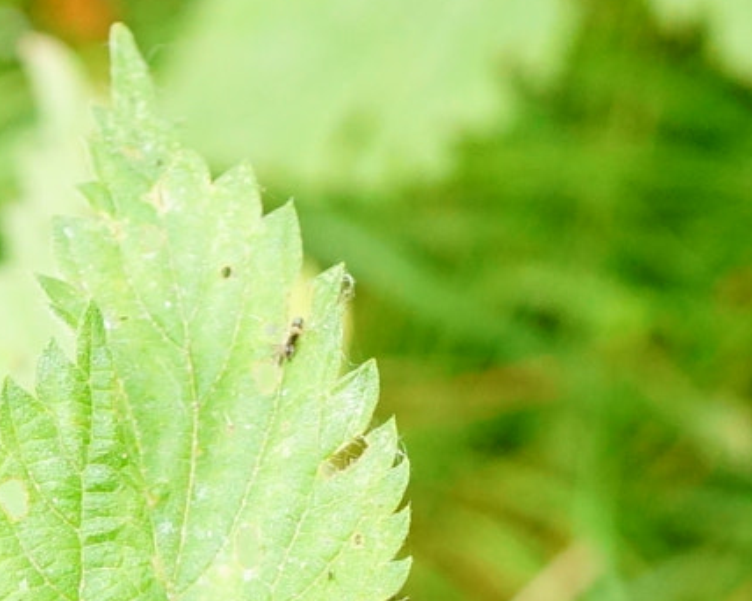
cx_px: 286
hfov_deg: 9.6
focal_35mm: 202
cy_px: 1154
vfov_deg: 7.4
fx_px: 4494
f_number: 11
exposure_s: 1/60
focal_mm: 30
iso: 800
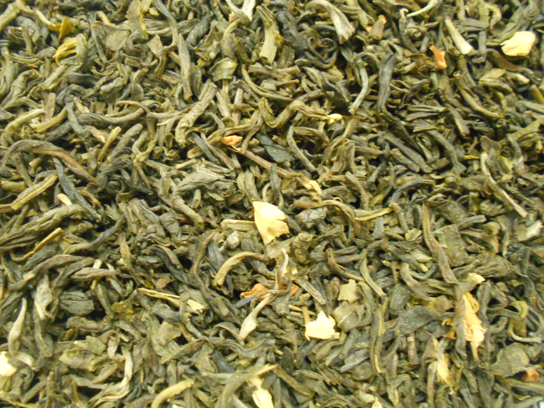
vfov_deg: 46.8
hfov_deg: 60.0
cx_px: 272
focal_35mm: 30
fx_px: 471
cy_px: 204
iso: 800
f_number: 3.4
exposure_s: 1/6
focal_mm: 5.1
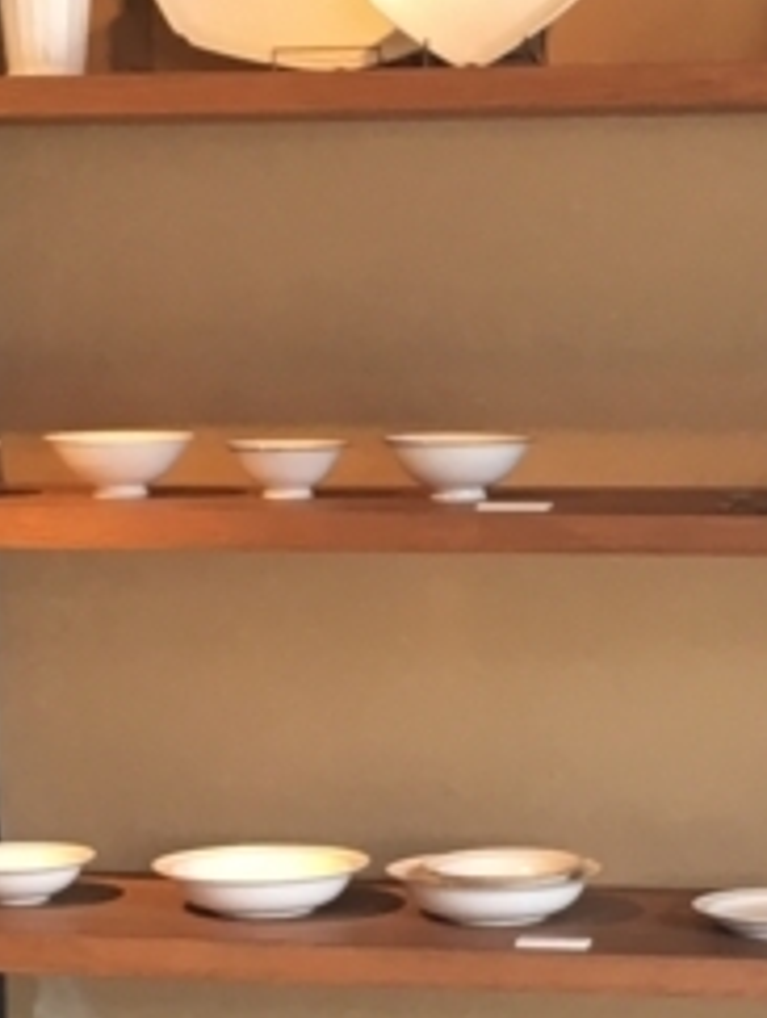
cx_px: 511
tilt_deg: -6.2
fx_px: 3595
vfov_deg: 16.1
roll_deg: +0.8
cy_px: 716
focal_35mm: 122
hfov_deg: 12.2
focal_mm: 4.15
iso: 32
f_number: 2.2
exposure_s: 1/30
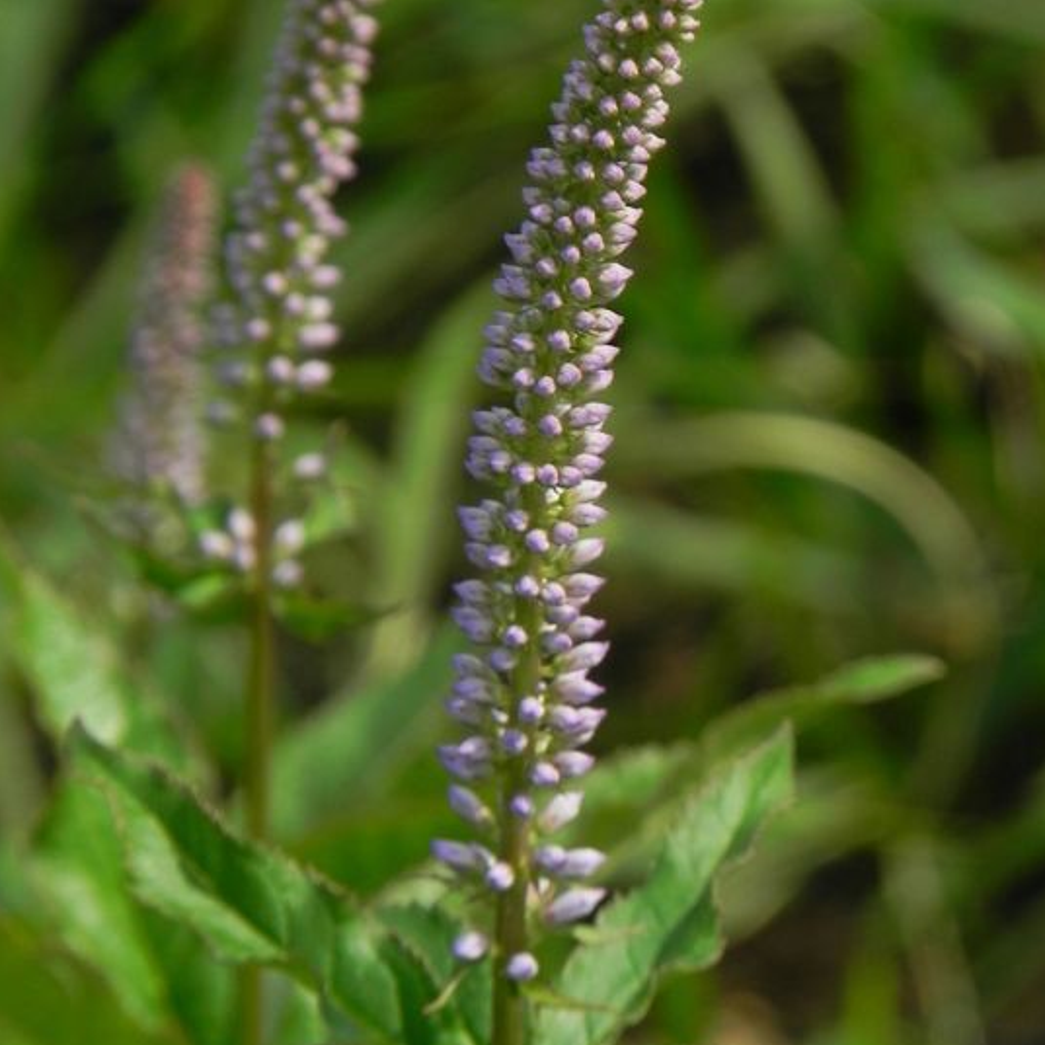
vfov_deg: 2.8
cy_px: 310
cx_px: 577
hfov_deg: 2.8
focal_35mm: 635
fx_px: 21688
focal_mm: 85.6
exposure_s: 1/640
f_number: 5.6
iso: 160
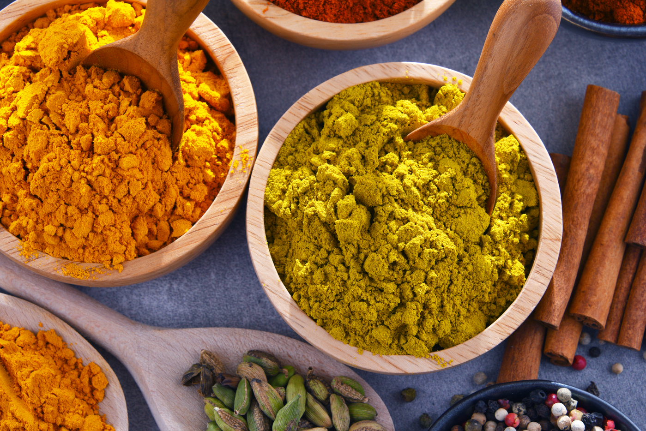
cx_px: 323
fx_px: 2190
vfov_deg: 11.2
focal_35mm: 122
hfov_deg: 16.8
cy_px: 216
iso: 100
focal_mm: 122
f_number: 13
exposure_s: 1/125
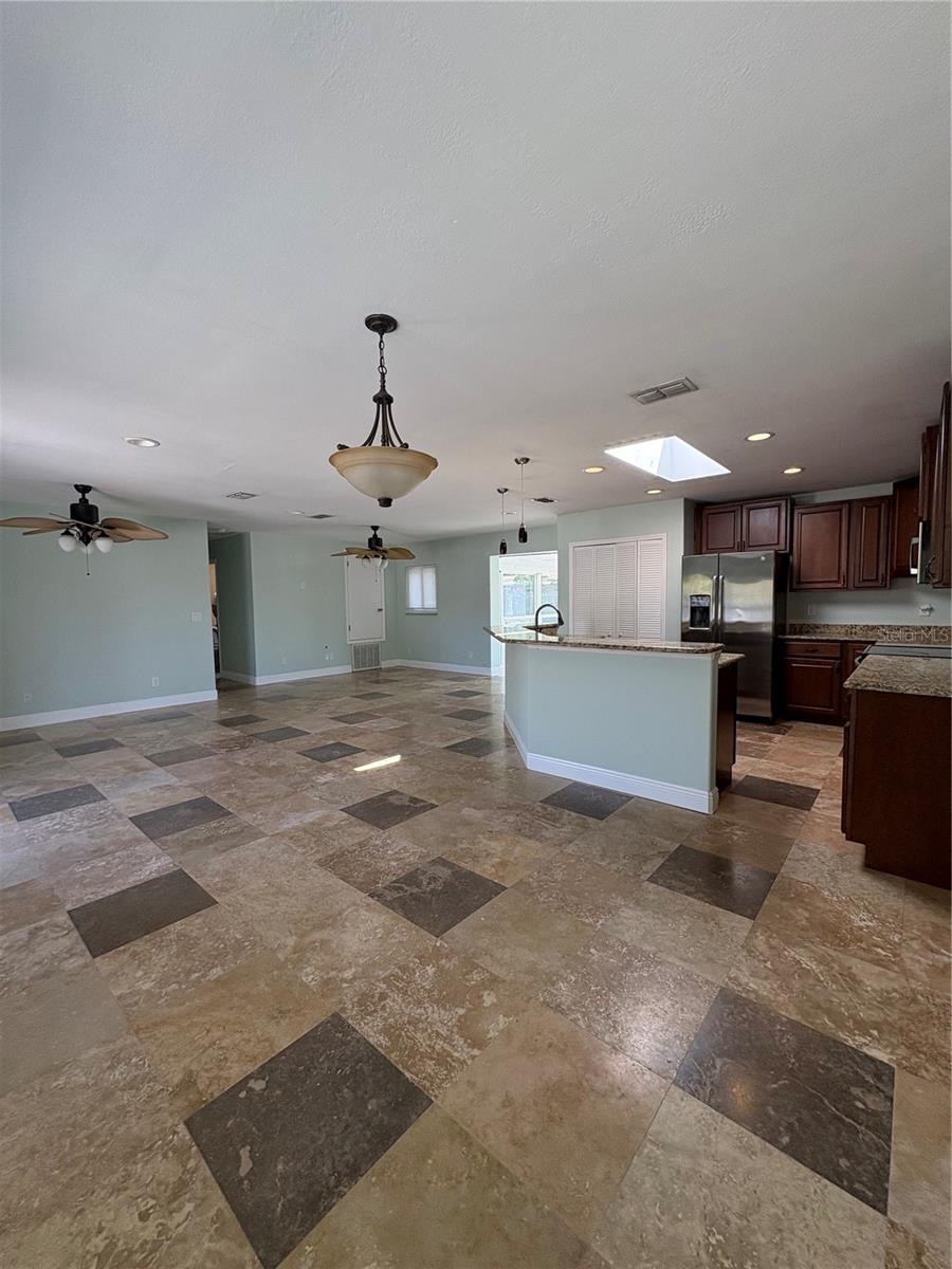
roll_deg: +0.5
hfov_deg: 85.7
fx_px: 513
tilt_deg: -2.7
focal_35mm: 14
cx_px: 476
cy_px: 634
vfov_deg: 102.1
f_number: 2.2
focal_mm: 2.22
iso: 100
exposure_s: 1/134
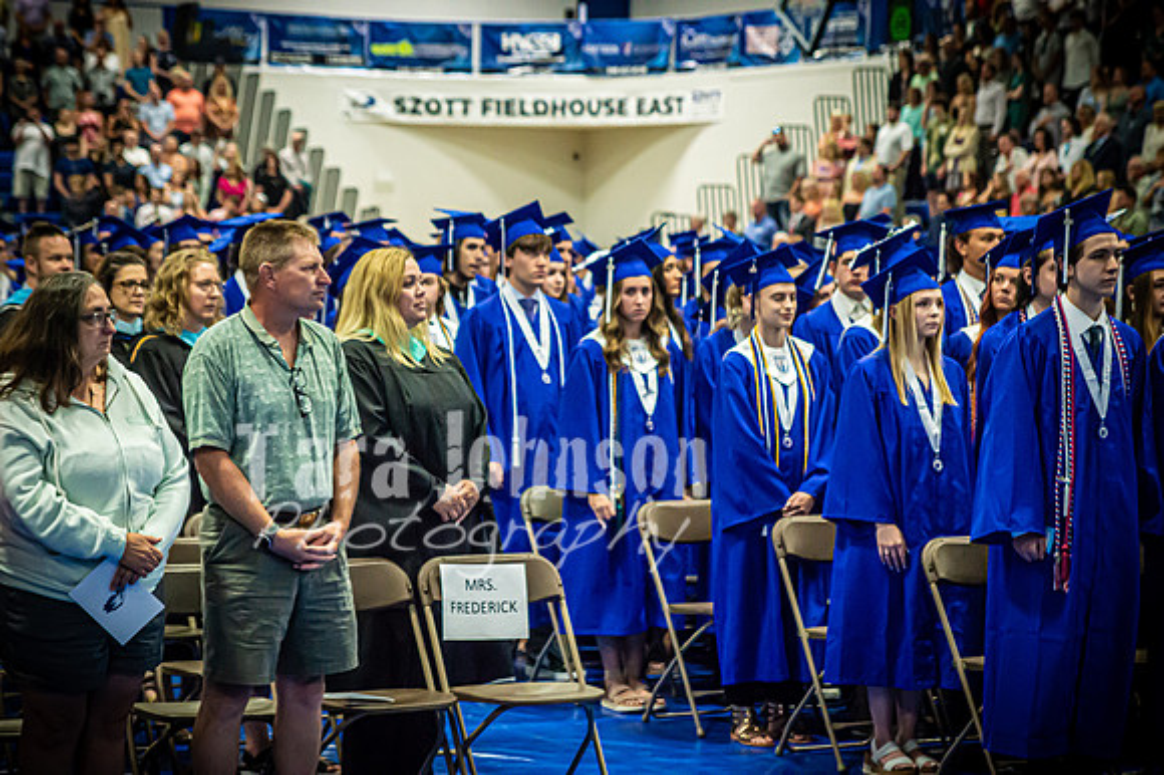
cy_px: 388
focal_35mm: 105
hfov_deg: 19.5
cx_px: 582
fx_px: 3393
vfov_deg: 13.0
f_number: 2.8
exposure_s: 1/250
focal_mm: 70
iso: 5600
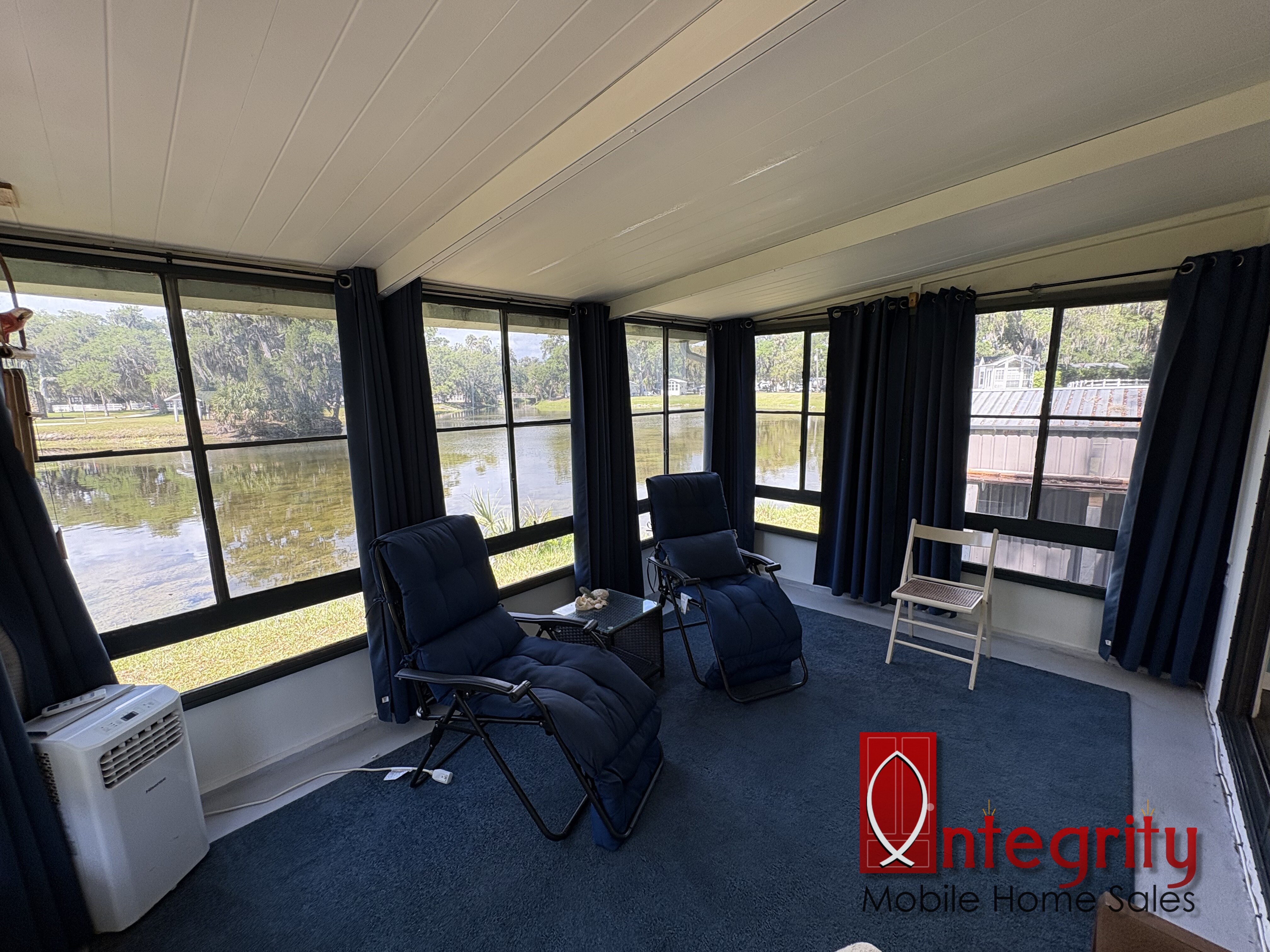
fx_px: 514
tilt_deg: -9.1
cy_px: 476
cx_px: 635
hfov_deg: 102.1
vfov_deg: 85.7
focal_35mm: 14
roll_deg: +1.7
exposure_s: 1/190
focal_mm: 2.22
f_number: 2.2
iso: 50
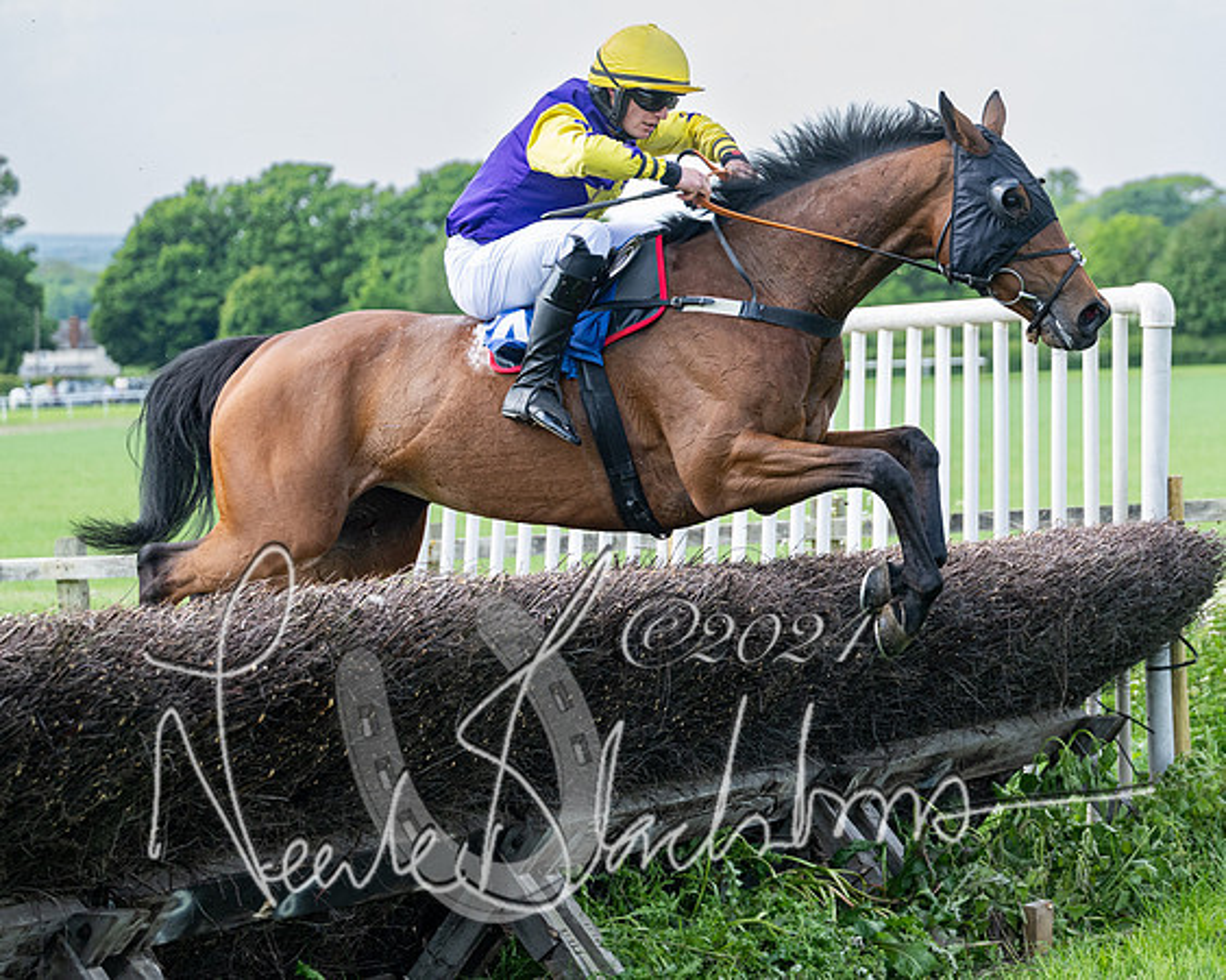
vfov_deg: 12.9
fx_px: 4327
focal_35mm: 119
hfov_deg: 16.1
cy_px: 491
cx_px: 731
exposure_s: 1/2000
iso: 400
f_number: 2.8
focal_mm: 70
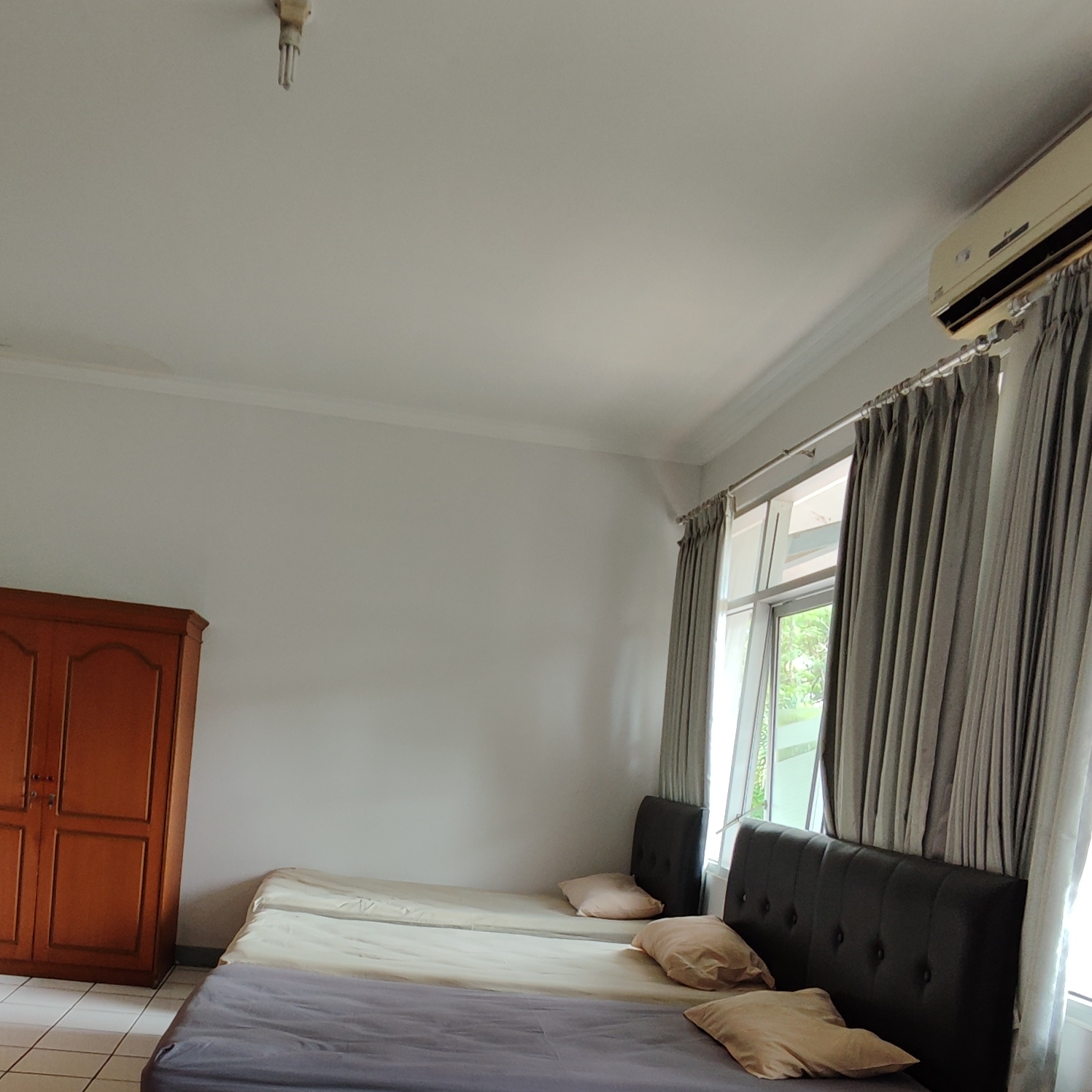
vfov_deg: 50.1
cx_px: 452
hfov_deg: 52.3
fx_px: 1106
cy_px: 839
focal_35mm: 31
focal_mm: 1.65
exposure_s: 1/50
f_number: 2.2
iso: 53
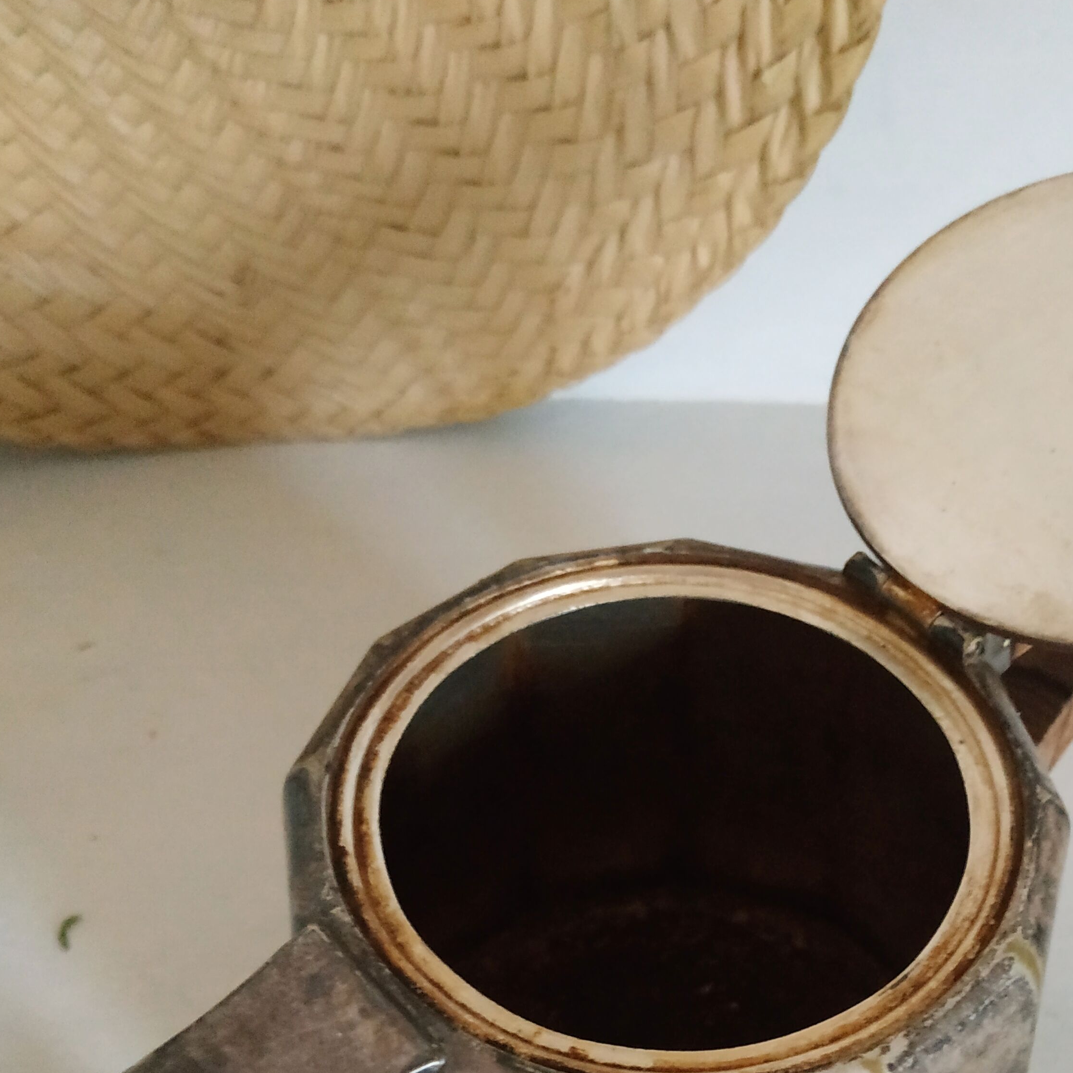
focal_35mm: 38
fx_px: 1333
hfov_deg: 43.3
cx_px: 702
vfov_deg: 41.4
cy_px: 901
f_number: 1.9
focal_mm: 3.94
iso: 2500
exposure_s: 1/17
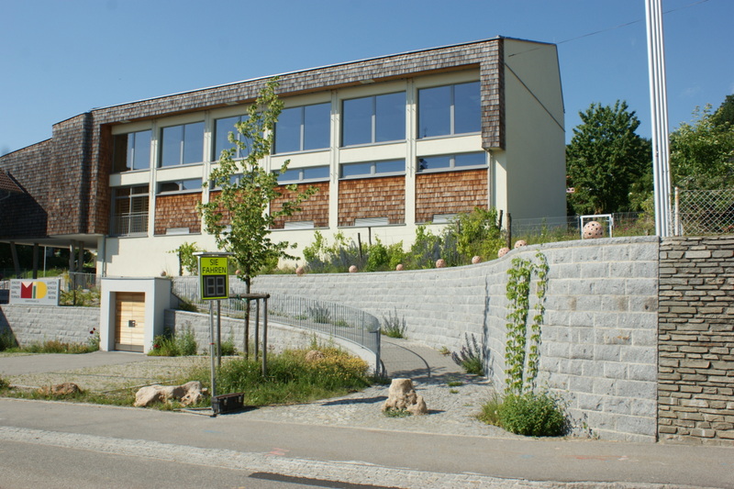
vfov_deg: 43.6
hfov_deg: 61.9
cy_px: 244
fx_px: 612
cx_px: 367
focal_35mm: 30
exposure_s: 1/320
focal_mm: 20
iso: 100
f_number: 10
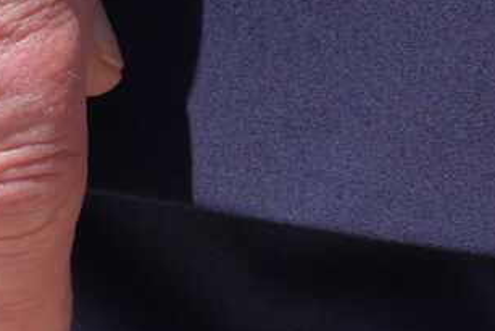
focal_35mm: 376
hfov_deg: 5.4
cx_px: -374
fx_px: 5172
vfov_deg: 3.7
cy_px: -91
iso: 320
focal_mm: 70
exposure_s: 1/1000
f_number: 7.1
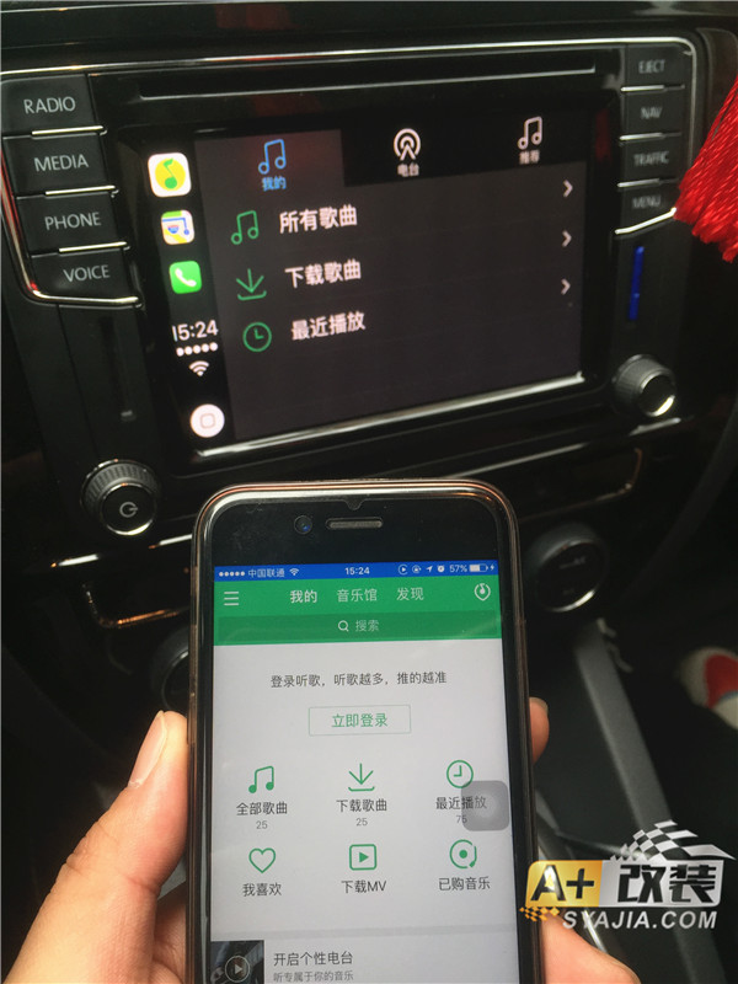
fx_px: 824
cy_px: 492
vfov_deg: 61.7
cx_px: 369
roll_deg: -2.8
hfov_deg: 48.2
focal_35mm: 29
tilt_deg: -42.4
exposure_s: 1/60
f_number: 2.2
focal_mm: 4.15
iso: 40
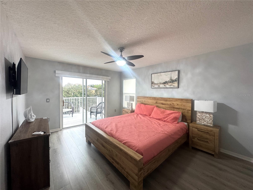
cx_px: 126
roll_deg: -0.5
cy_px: 95
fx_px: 102
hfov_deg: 102.1
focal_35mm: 14
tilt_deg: -2.5
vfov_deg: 85.7
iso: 200
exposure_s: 1/120
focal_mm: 2.22
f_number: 2.2
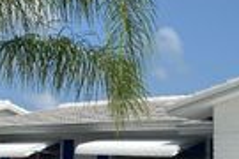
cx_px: 89
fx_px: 664
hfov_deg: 20.4
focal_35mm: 100
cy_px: 80
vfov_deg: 13.7
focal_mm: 4.25
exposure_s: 1/5236
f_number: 1.8
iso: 32
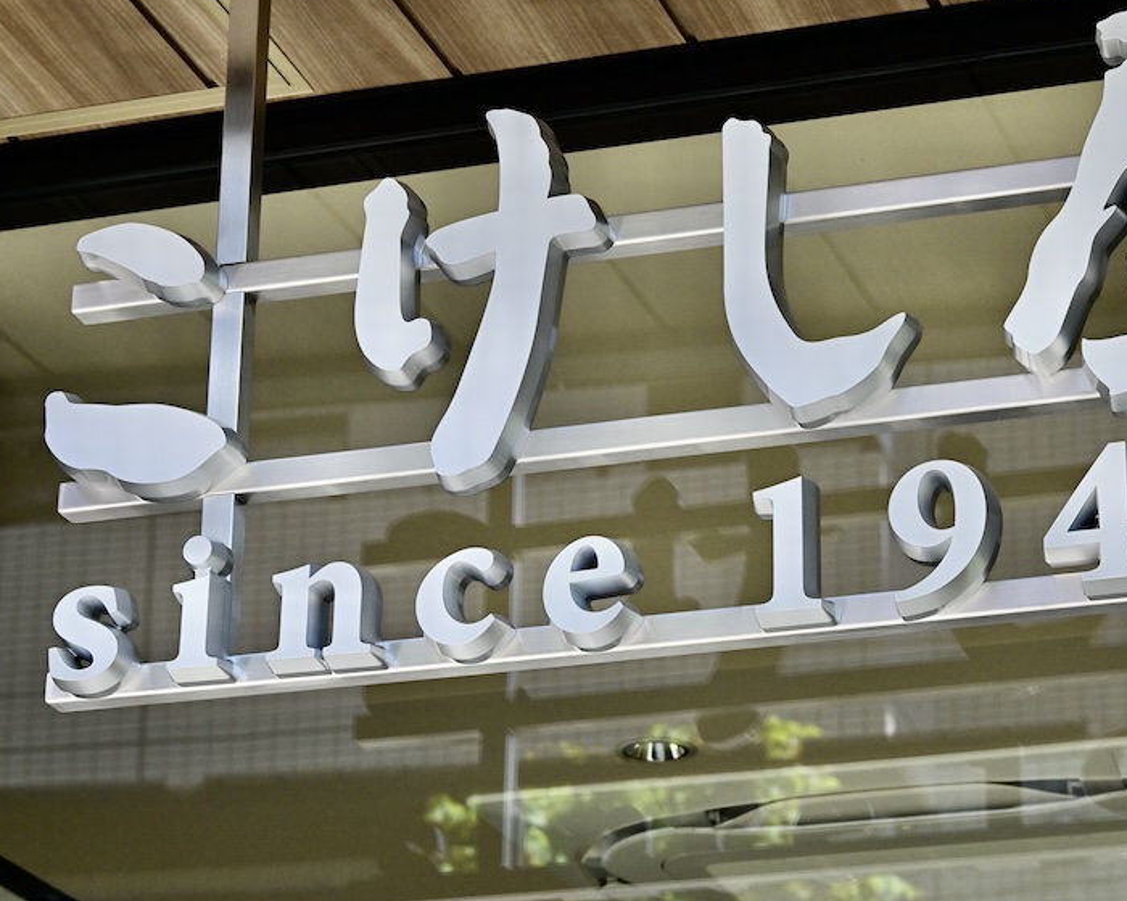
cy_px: 422
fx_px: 3536
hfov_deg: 18.1
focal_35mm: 106
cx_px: 741
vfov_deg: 14.5
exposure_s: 1/640
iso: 640
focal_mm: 79
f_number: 10
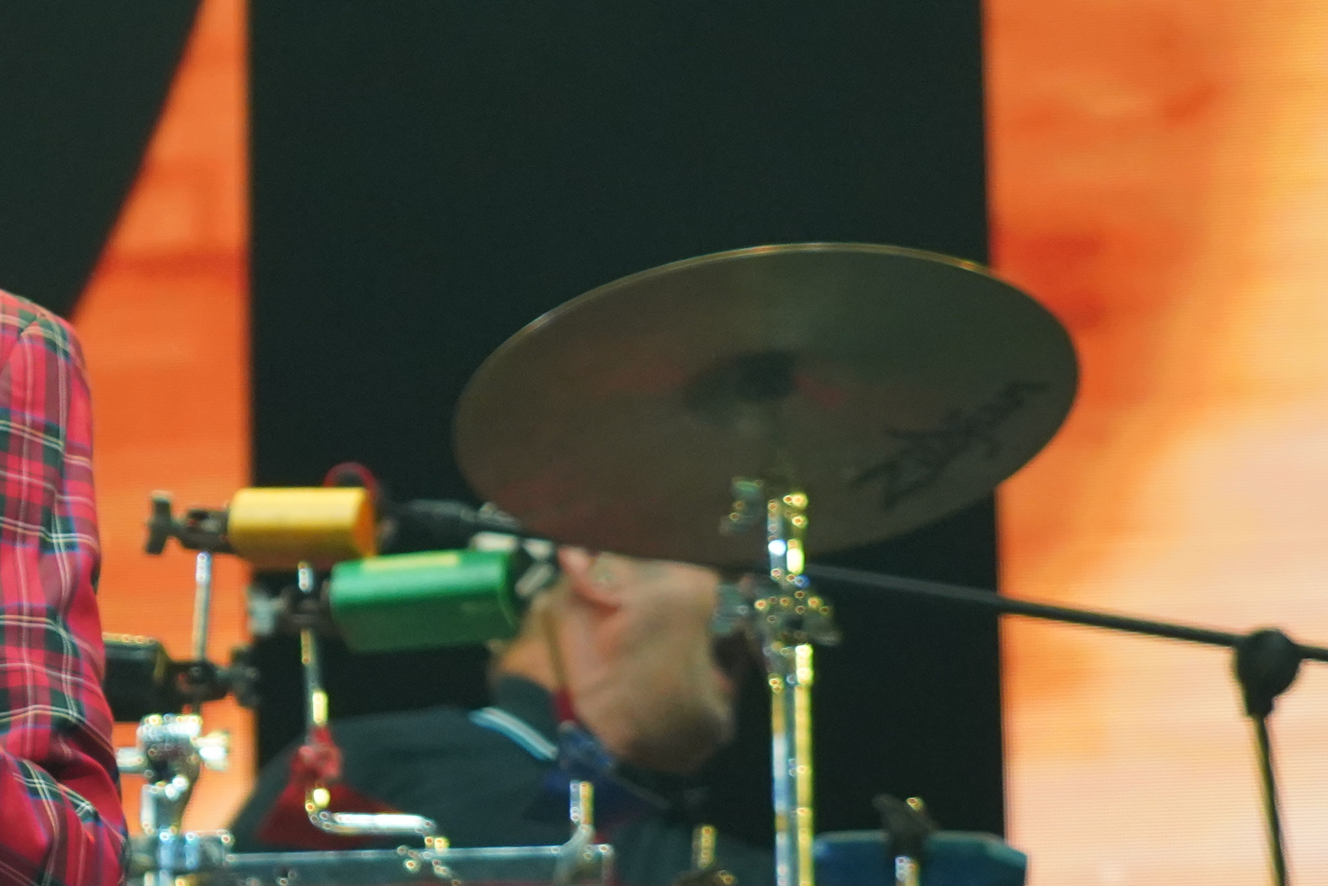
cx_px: -266
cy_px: 483
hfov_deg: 8.6
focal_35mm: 236
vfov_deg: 5.8
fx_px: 8706
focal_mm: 83
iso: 2500
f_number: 5.6
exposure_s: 1/160
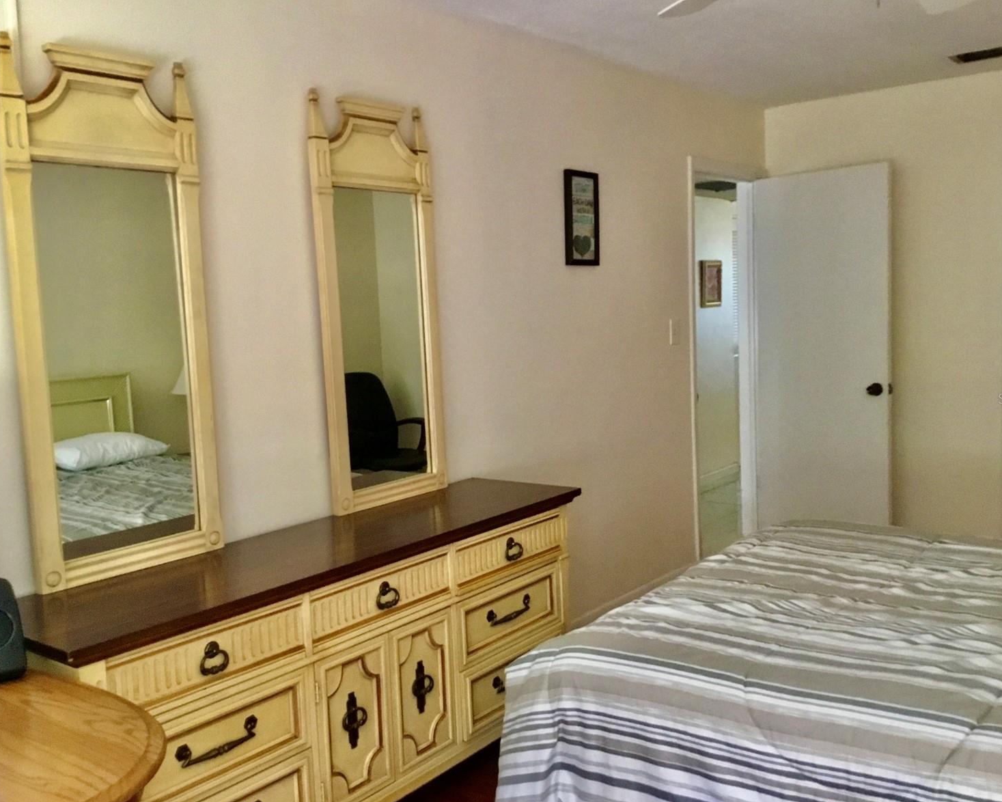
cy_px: 398
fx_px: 979
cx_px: 516
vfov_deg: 44.6
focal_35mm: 33
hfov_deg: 54.2
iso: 200
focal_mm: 3.3
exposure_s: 1/30
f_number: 2.4
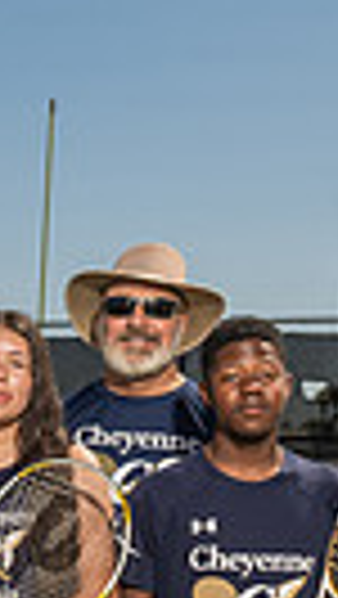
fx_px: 1892
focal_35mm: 119
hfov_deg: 8.7
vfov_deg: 17.5
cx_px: -608
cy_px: 638
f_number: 9
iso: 64
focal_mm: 24
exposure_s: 1/160
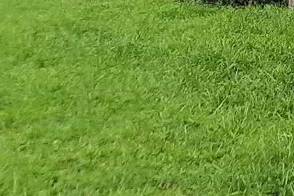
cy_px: -202
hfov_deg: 18.7
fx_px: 743
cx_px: 486
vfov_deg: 13.0
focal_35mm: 91
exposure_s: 1/671
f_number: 2.2
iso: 40
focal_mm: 1.74
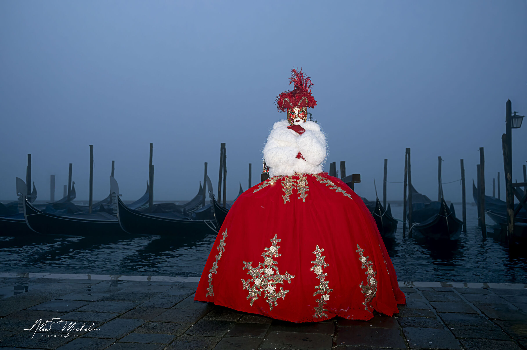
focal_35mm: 31
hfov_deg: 60.3
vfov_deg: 42.3
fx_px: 454
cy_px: 175
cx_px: 264
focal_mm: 31
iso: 1250
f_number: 5
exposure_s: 1/80
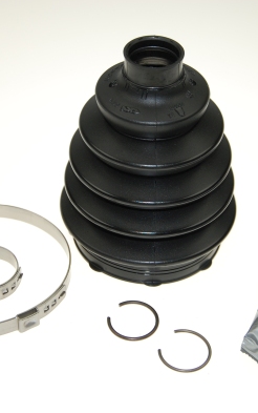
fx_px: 1045
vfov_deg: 22.3
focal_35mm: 93
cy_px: 206
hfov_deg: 14.1
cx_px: 137
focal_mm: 40
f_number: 5.6
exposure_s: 1/500
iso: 280
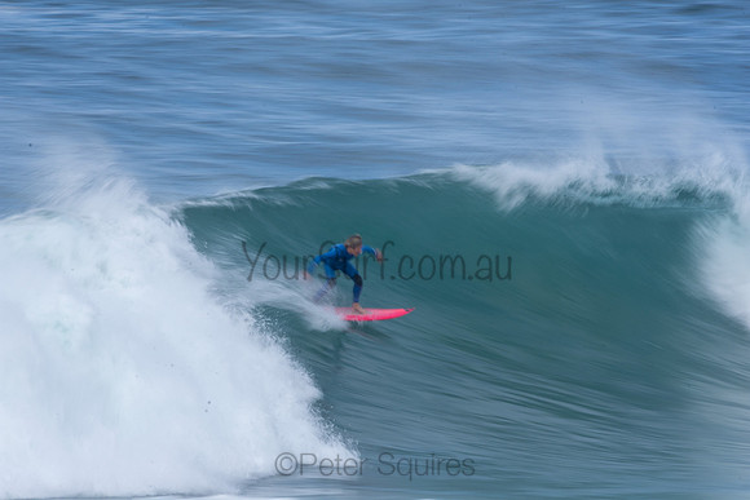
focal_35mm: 750
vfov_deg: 1.8
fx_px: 15628
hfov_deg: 2.7
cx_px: 375
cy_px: 250
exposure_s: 1/20
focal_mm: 500
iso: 100
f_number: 29
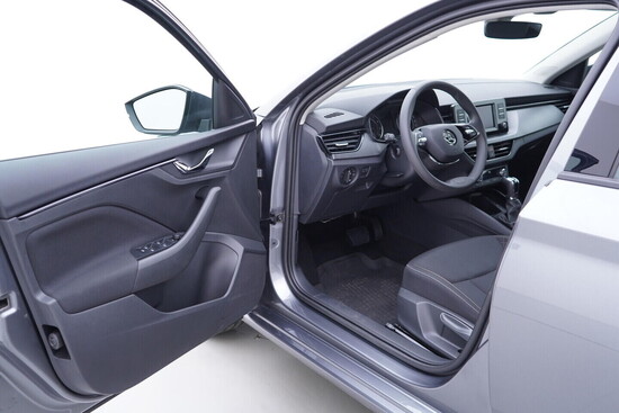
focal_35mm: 36
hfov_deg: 53.1
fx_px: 619
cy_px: 206
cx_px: 310
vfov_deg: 36.9
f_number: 2.8
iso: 250
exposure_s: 1/40
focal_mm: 24
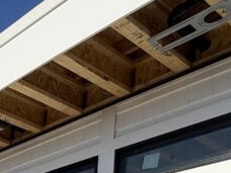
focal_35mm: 63
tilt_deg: -2.1
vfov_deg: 17.6
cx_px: -90
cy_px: 333
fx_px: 420
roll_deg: -1.5
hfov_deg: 25.3
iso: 50
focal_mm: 2.22
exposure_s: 1/2611
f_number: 2.2
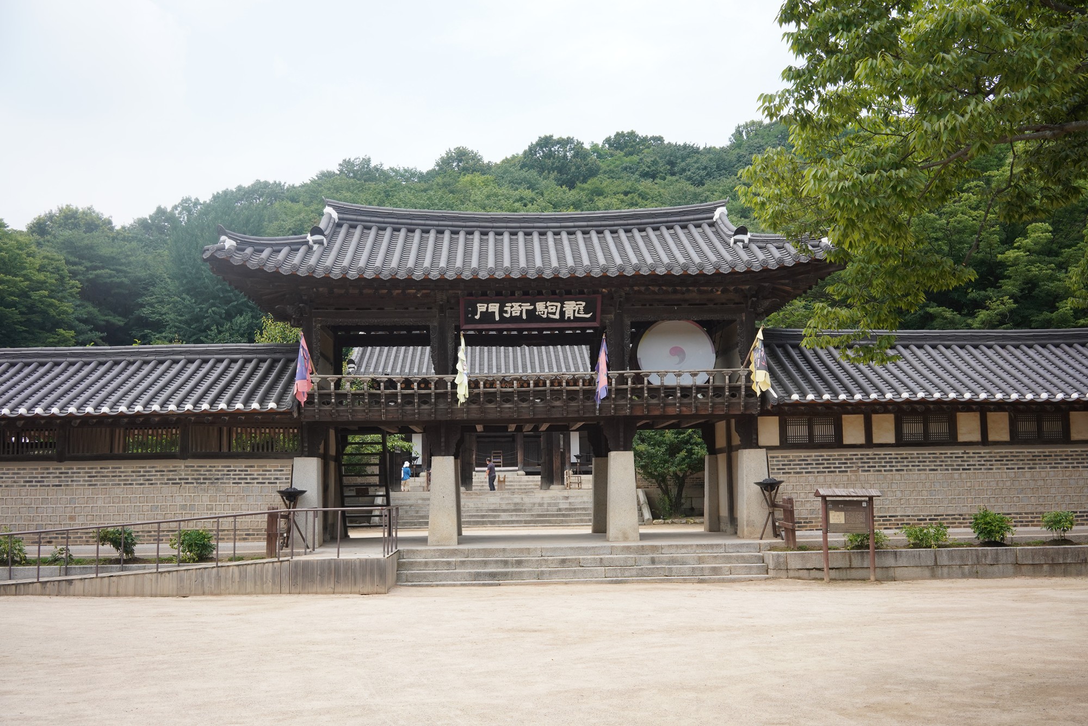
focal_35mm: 35
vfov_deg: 37.9
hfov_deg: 54.4
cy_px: 363
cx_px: 544
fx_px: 1058
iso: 800
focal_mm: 35
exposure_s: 1/200
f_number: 14
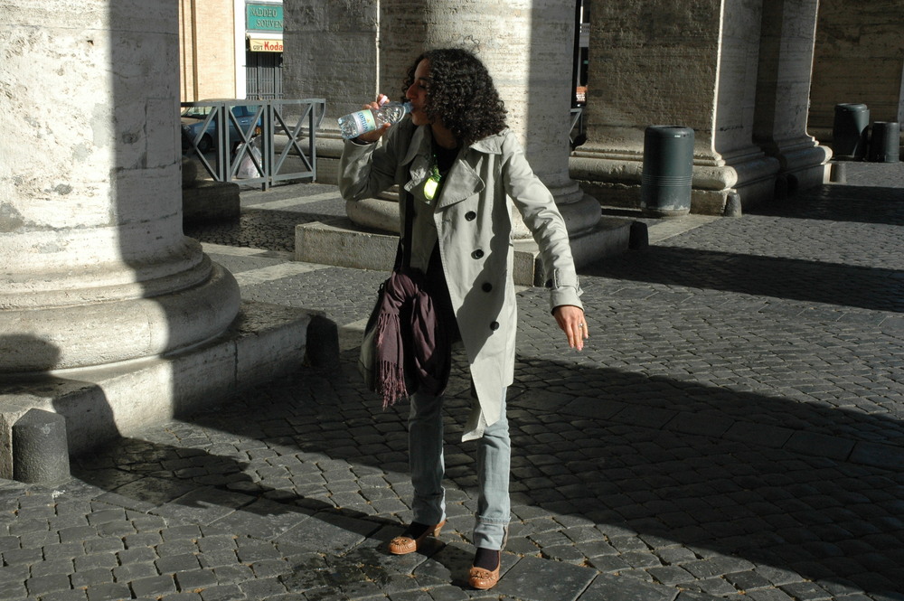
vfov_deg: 28.9
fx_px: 1167
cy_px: 300
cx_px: 452
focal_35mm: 46
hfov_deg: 42.4
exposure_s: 1/400
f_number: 10
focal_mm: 31
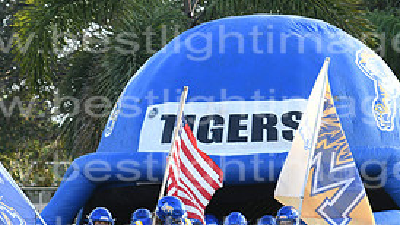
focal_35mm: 399
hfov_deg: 5.4
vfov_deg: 3.0
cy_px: 267
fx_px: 4231
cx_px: 248
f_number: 5.6
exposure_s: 1/500
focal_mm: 120
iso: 320
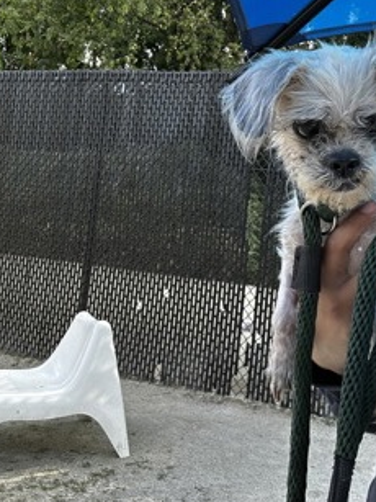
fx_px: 594
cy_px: 211
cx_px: 236
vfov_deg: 45.6
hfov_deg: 34.9
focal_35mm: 41
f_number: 1.9
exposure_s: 1/121
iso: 25
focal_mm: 2.69
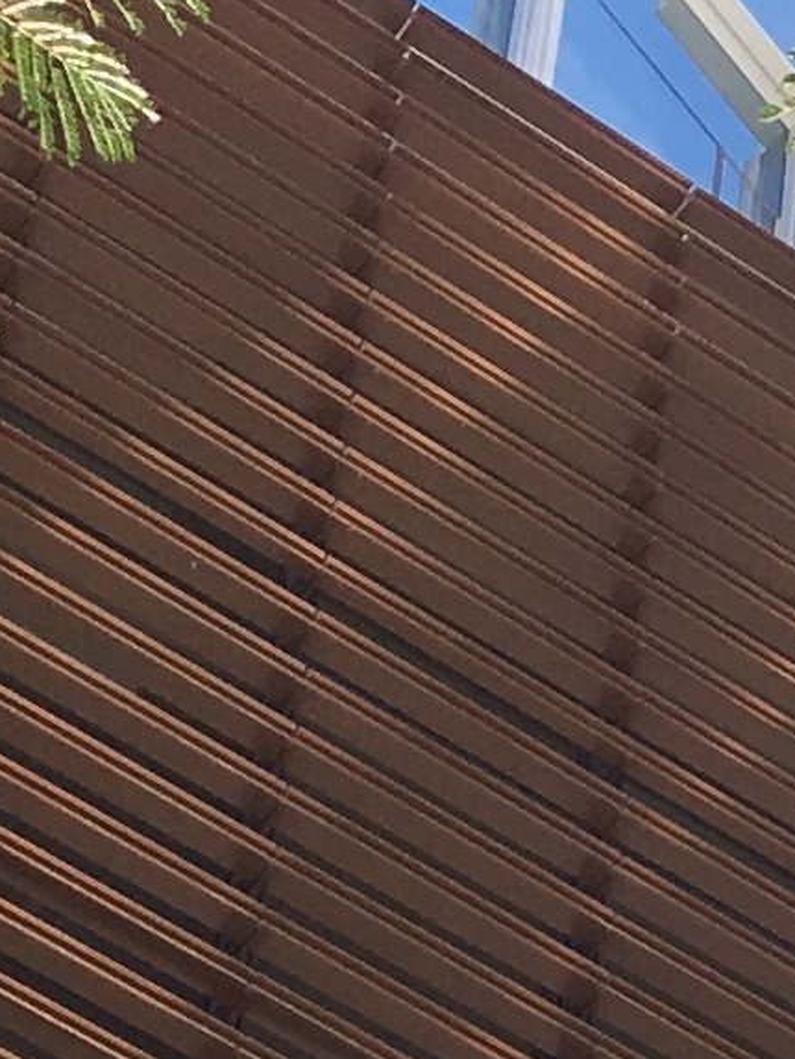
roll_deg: +1.4
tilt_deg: +39.8
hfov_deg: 7.1
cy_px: 2778
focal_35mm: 204
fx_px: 6244
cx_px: 1414
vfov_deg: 8.6
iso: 25
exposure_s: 1/481
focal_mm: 4.15
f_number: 2.2
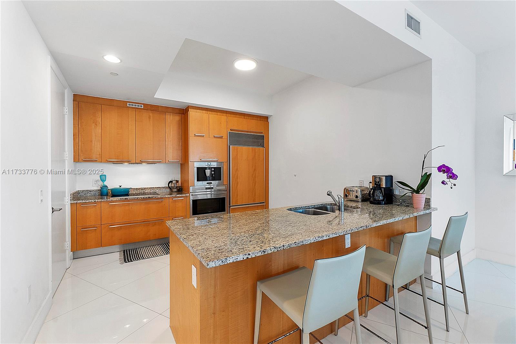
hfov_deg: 100.4
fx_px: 215
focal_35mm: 15
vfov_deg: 77.3
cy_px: 172
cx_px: 258
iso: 250
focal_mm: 10
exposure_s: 1/8
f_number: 10
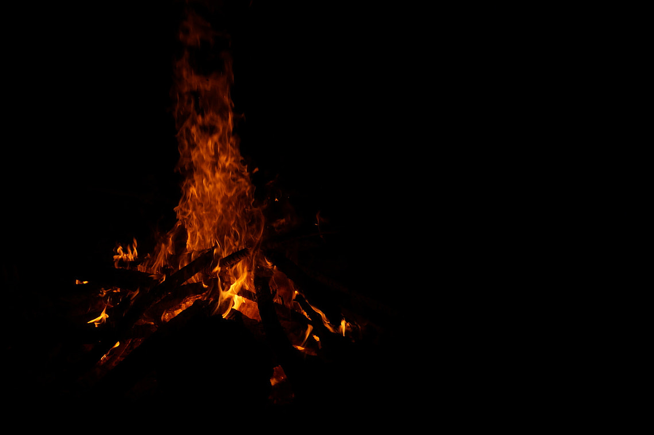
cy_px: 159
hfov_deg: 33.6
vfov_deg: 22.9
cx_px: 207
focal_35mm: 59
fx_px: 1071
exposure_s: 1/320
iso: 100
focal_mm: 28
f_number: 5
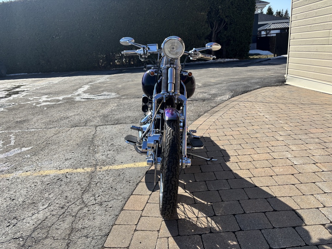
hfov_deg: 67.3
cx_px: 166
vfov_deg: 53.1
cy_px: 124
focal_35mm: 26
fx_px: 249
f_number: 1.6
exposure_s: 1/2933
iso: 50
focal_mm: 5.96
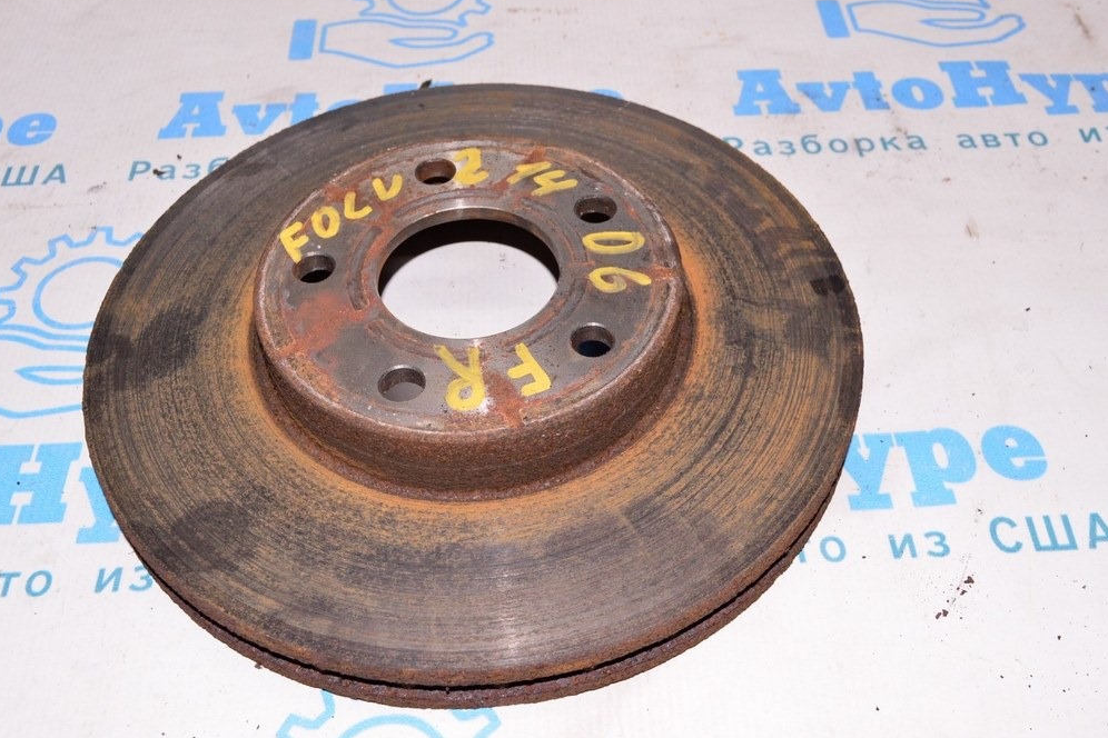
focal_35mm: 39
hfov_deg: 50.1
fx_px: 1185
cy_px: 362
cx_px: 542
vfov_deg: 34.6
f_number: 8
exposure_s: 1/200
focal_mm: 25
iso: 1600
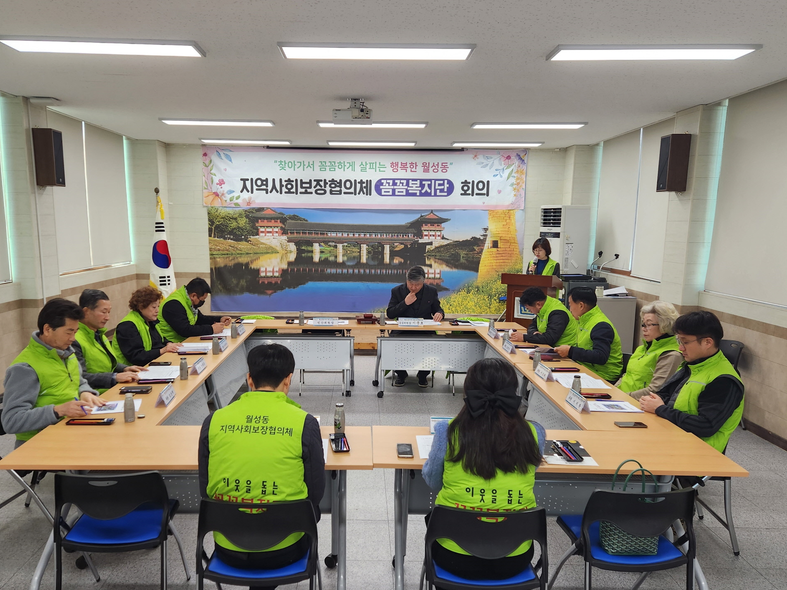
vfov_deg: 48.2
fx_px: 659
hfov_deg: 61.6
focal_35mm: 29
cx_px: 362
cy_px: 328
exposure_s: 1/120
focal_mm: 5.4
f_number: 1.8
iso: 100
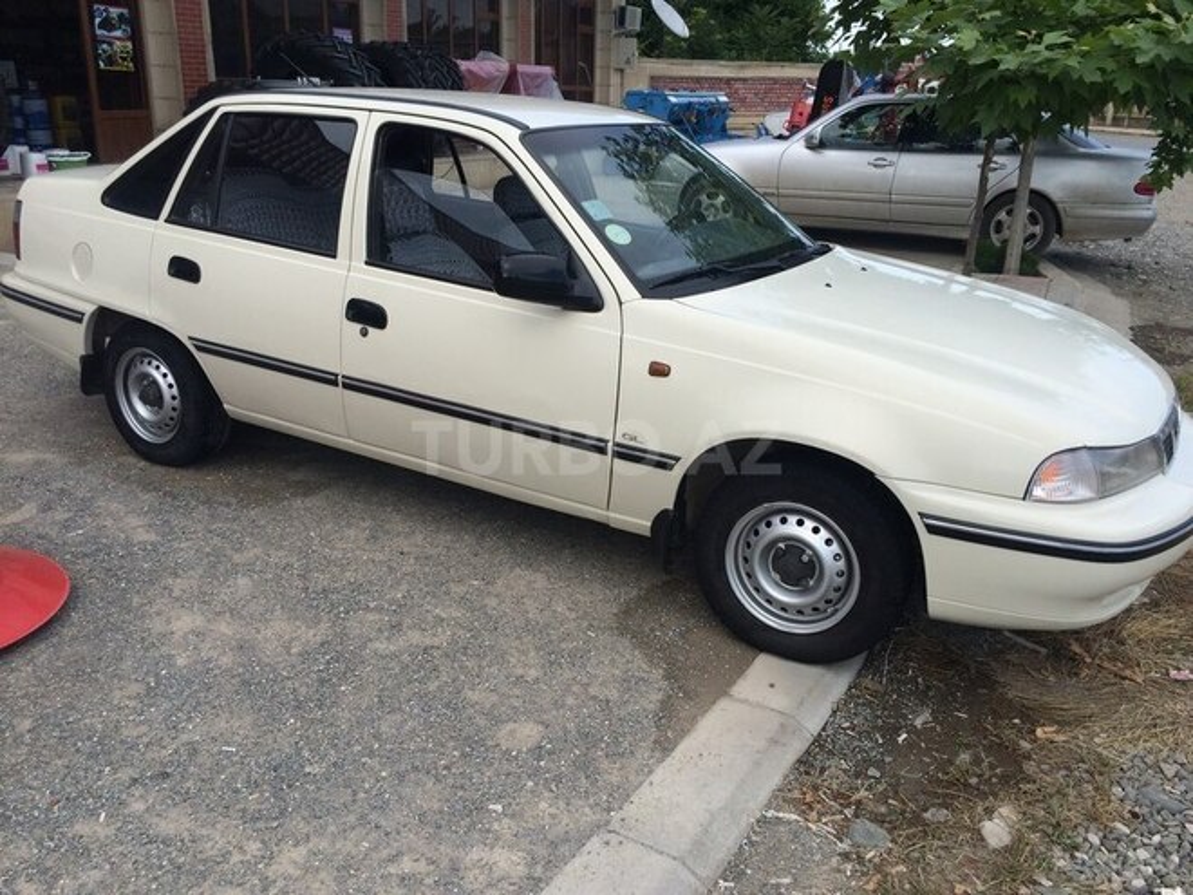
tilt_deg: -18.9
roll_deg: +0.2
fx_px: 999
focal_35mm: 29
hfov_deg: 61.7
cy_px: 448
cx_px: 596
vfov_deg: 48.2
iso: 32
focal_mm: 4.15
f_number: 2.2
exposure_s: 1/1053
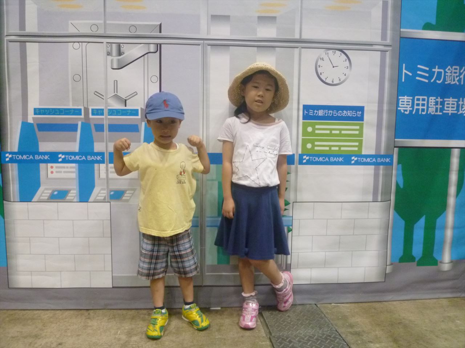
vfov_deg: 54.9
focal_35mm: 25
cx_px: 232
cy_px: 174
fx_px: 336
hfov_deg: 69.4
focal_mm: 4.5
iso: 400
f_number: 2.8
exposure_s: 1/13
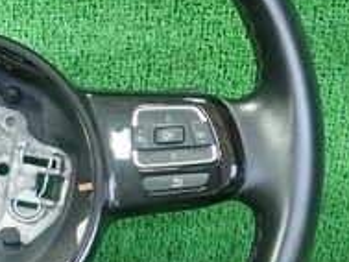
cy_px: 140
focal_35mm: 95
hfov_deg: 19.4
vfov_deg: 15.6
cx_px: -76
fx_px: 958
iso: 640
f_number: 2.3
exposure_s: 1/125
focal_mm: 5.5
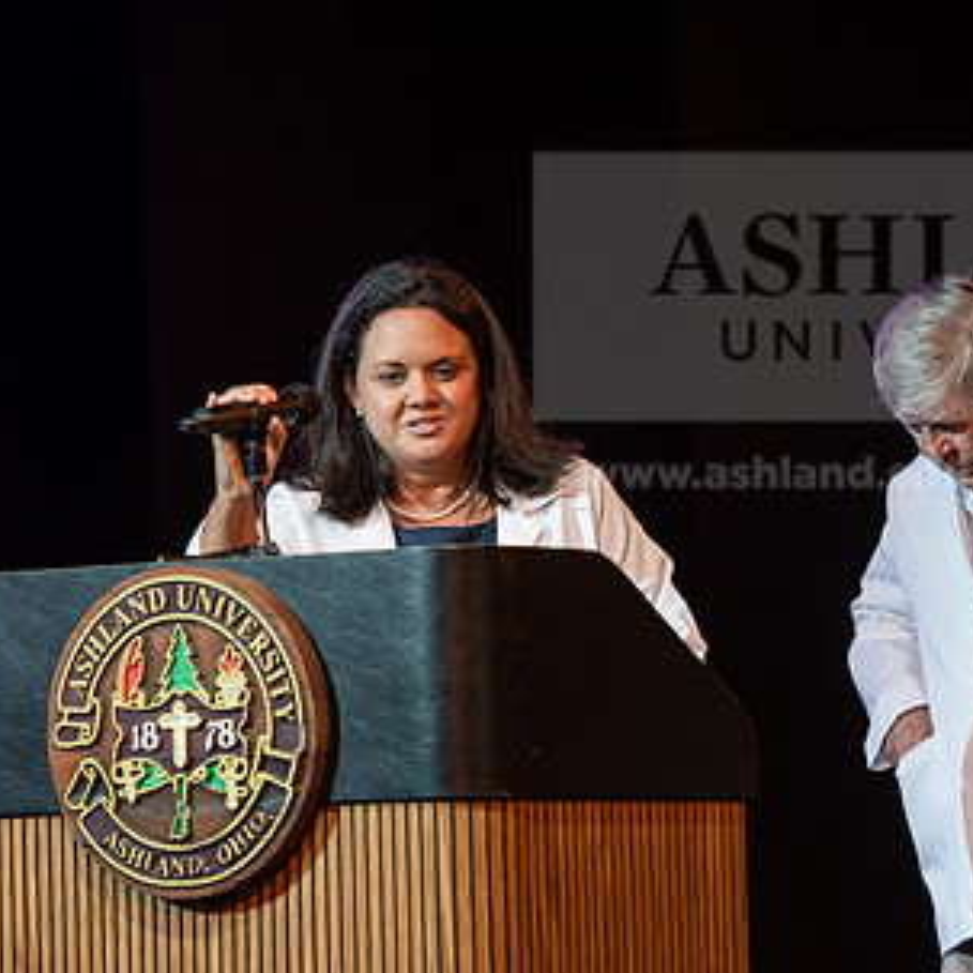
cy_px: 541
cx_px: 437
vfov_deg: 7.7
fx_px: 7251
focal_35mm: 228
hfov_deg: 7.7
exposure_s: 1/200
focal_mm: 140
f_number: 3.2
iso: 1250
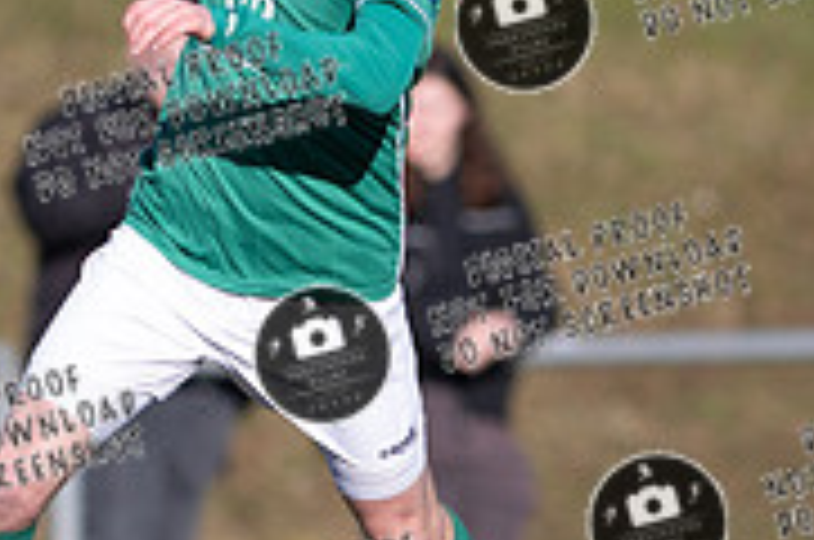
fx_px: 30877
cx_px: 147
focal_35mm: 1368
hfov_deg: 1.5
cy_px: 236
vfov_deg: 1.0
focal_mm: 300
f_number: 3.2
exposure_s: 1/1600
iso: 110
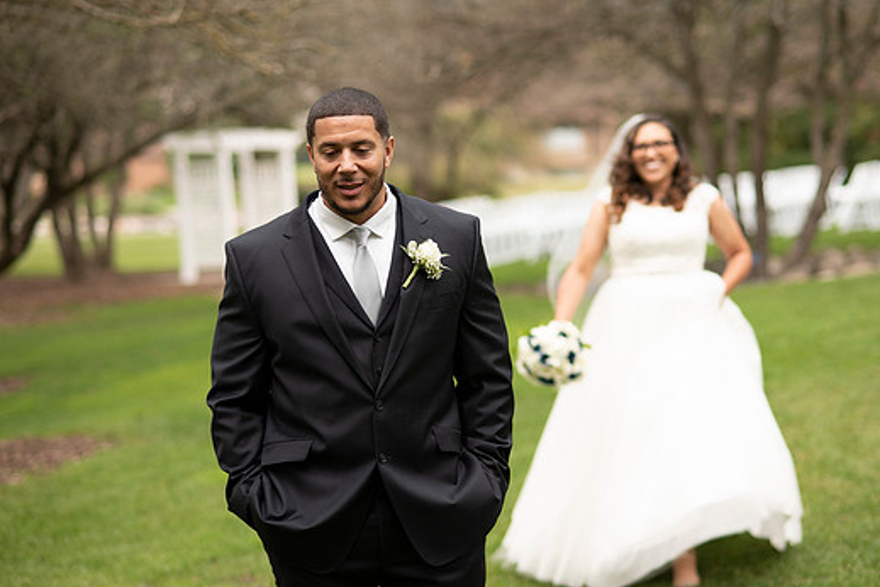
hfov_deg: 21.5
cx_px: 483
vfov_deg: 14.4
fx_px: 2322
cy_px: 318
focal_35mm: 95
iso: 125
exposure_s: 1/400
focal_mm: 85
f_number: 2.2
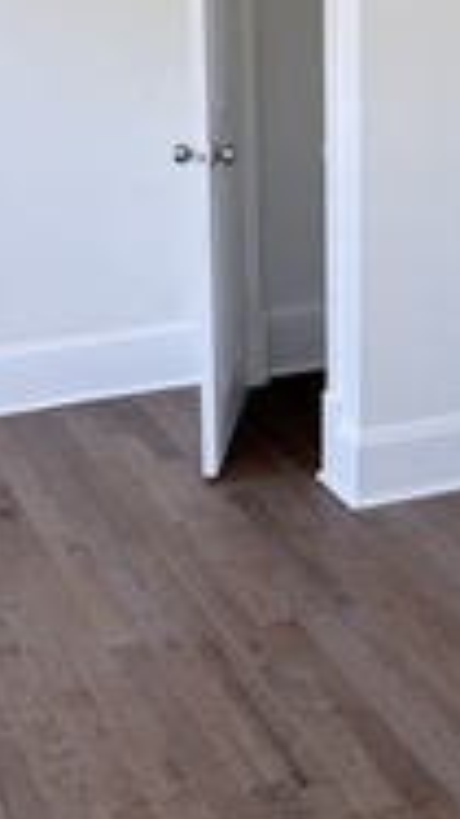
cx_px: 322
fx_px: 1520
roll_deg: +2.4
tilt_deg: -10.7
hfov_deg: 17.1
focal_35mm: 70
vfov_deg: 29.6
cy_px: 180
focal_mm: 6.76
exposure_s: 1/121
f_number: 1.78
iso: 64
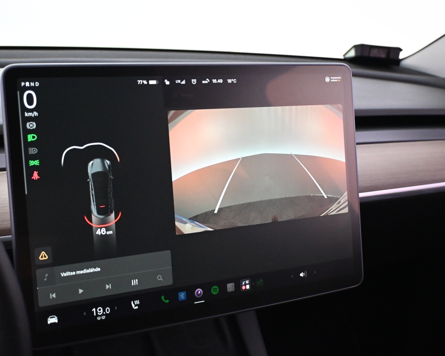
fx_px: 623
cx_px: 186
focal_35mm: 47
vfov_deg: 31.9
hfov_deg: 39.2
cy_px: 176
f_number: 4.5
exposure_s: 1/60
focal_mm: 27.5
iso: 4500
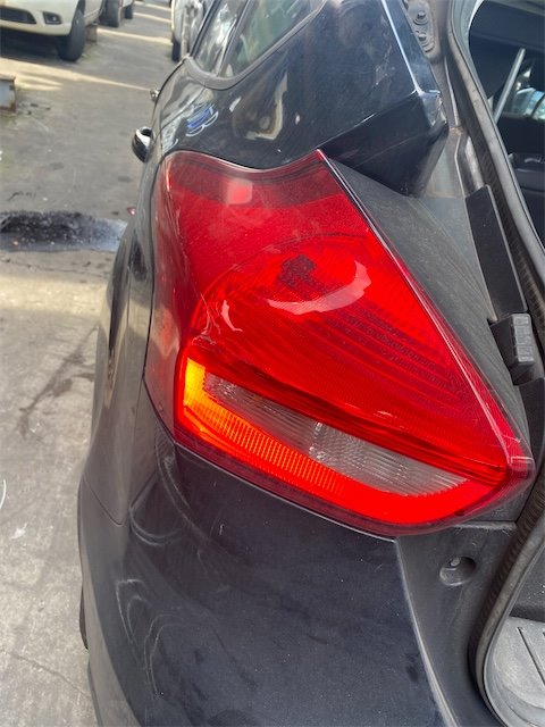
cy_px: 364
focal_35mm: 26
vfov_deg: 67.3
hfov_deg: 53.1
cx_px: 272
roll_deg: -13.4
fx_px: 546
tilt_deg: -32.5
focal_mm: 4.25
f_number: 1.8
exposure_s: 1/121
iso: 50
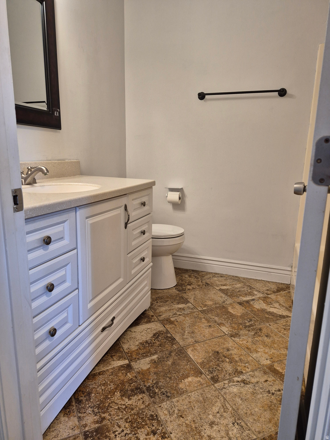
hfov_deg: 58.9
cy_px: 220
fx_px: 292
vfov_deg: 73.9
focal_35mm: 23
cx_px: 165
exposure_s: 1/120
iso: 250
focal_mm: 5.4
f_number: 1.8
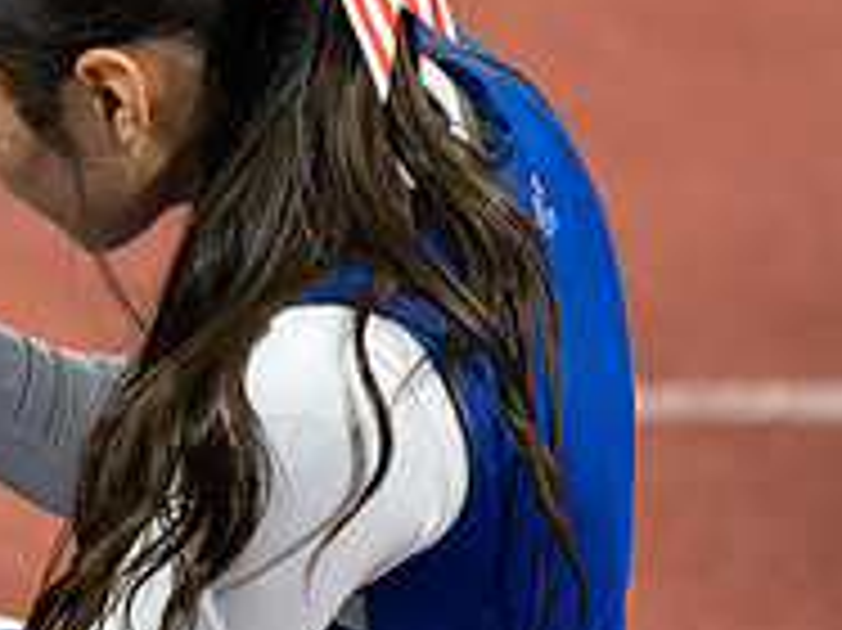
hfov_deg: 3.4
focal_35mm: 578
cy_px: 429
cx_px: -272
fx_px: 14050
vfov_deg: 2.6
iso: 25600
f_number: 2.8
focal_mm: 170
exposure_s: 1/1000
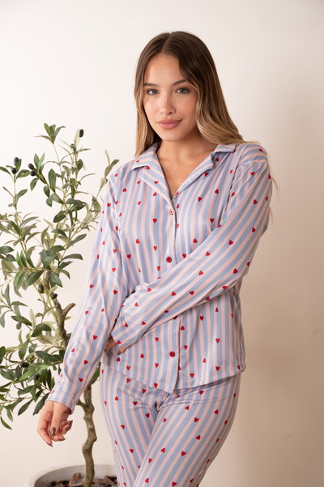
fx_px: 946
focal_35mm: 70
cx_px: 162
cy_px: 244
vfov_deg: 28.9
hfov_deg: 19.4
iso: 250
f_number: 6.3
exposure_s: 1/125
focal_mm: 70
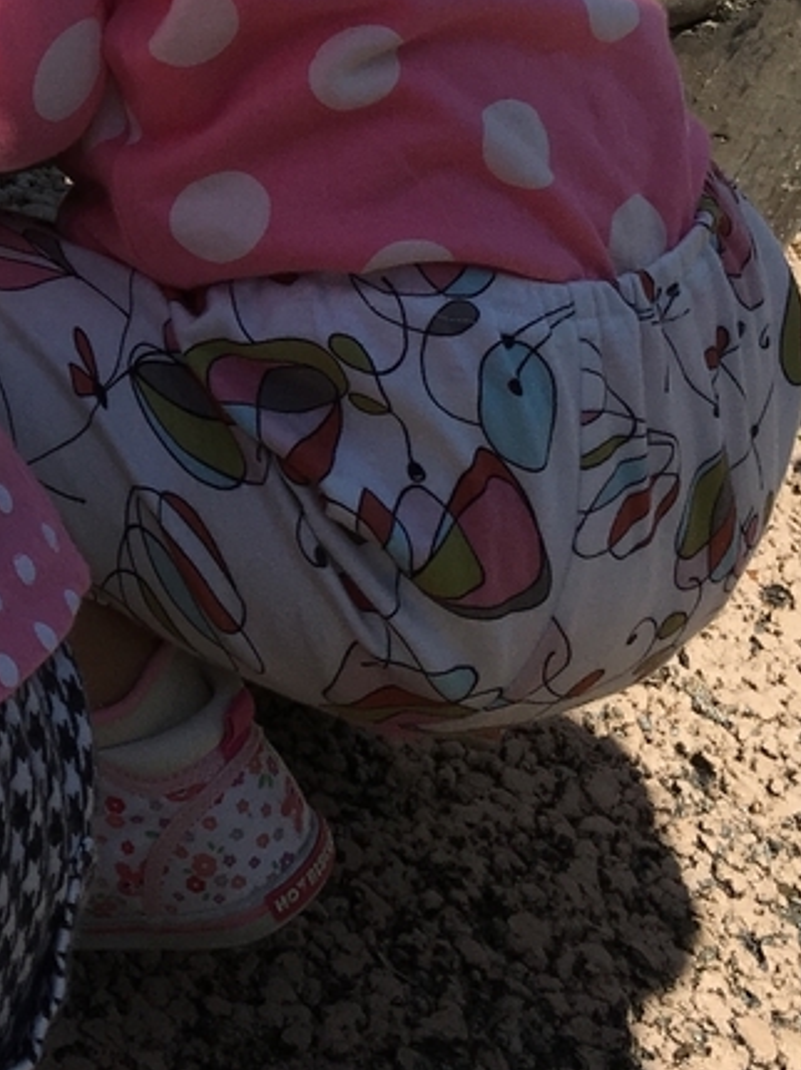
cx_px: -254
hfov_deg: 17.1
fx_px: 2502
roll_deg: -20.0
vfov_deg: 23.4
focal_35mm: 81
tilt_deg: -31.4
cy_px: 90
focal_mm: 4.15
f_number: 2.2
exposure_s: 1/2747
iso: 25
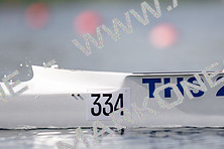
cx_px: 197
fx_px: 9756
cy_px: 59
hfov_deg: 1.3
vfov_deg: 0.9
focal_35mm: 1568
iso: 110
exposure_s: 1/2500
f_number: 4
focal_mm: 600
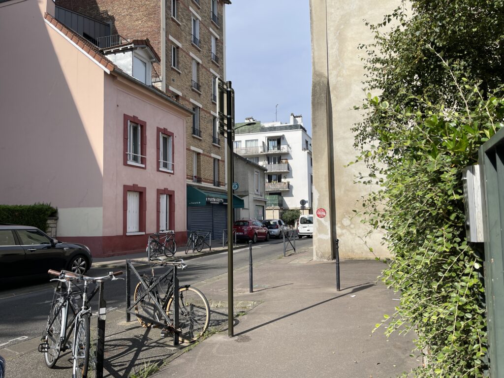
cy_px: 189
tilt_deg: +5.3
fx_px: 364
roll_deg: +1.5
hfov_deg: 69.4
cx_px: 252
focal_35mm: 25
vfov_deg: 54.9
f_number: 1.6
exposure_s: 1/3663
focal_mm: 5.1
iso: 32
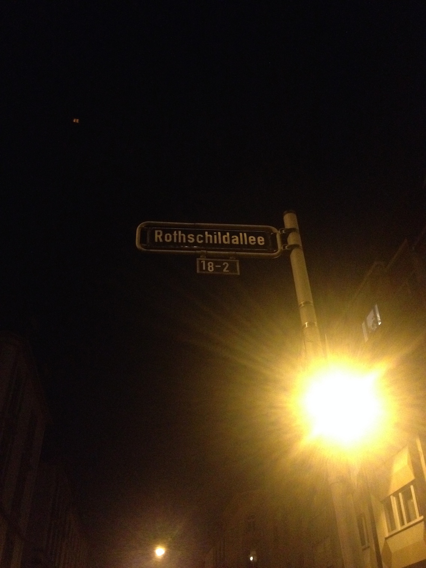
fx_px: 574
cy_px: 284
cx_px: 213
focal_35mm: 35
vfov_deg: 52.6
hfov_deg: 40.7
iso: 800
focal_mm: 4.28
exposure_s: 1/17
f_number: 2.4
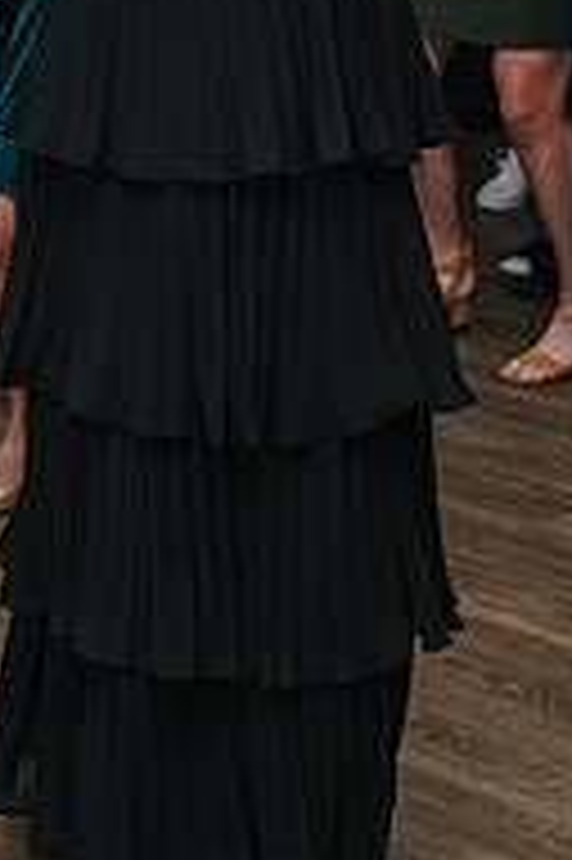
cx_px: -11
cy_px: 9
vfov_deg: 16.2
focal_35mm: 124
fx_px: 2960
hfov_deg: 10.9
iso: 800
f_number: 3.2
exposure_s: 1/200
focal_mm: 35
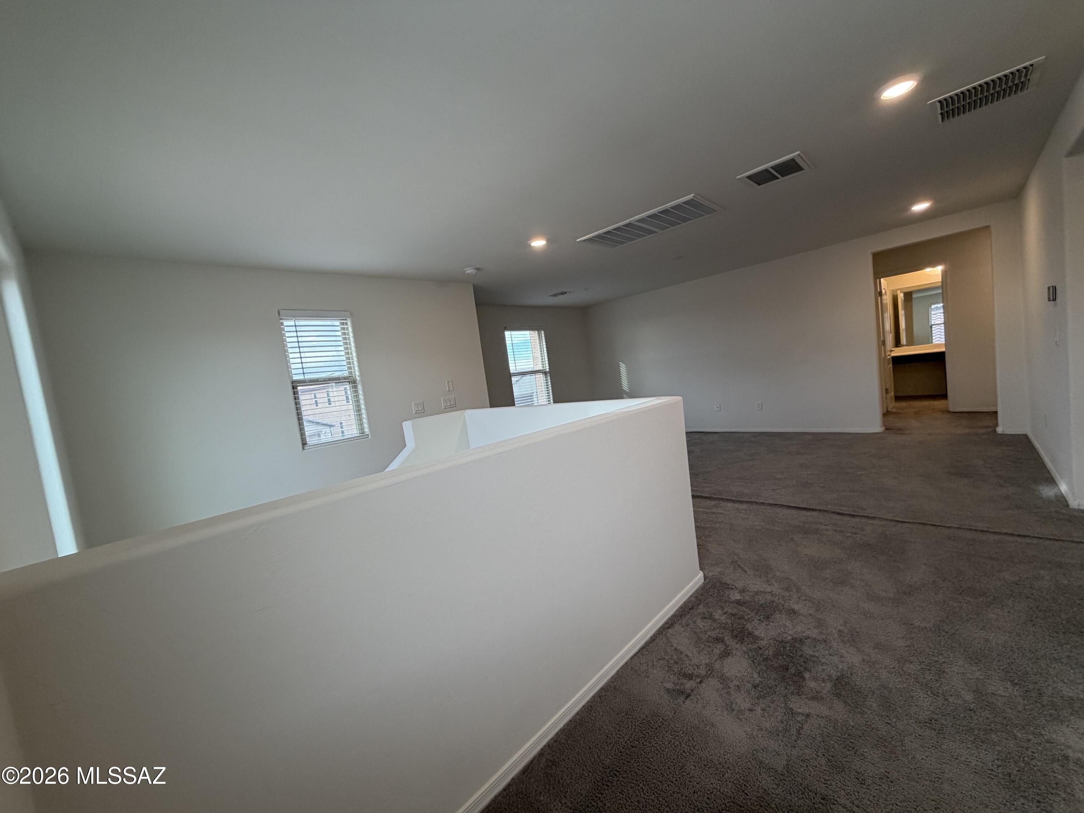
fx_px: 438
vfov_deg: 85.7
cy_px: 406
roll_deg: +7.4
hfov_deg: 102.1
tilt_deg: -4.4
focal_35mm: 14
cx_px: 542
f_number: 2.2
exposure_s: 1/120
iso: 200
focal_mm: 2.22
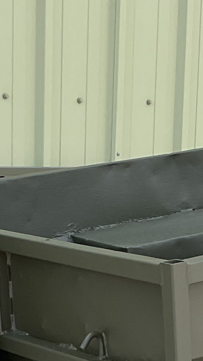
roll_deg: -1.4
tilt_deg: -12.4
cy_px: 425
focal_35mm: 131
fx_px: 1253
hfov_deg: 9.3
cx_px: 97
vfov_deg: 15.8
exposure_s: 1/997
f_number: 1.8
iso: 16
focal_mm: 3
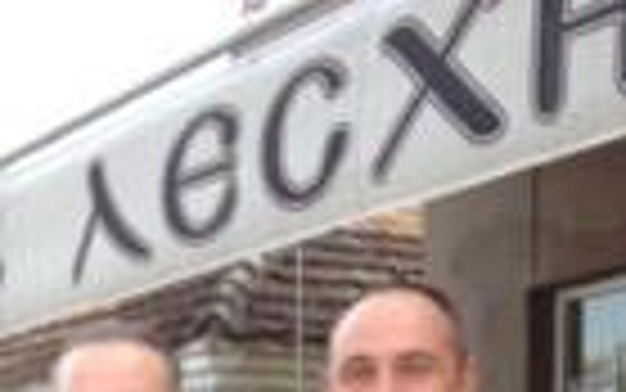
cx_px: 72
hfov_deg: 17.1
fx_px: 2048
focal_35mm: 120
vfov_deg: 10.2
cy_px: 752
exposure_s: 1/217
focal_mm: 4.28
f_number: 2.4
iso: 50
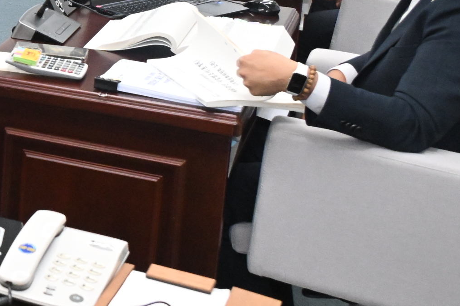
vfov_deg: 13.7
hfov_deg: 17.4
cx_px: -343
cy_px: -28
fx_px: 1252
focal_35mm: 98
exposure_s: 1/250
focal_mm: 24
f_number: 6.3
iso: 4000
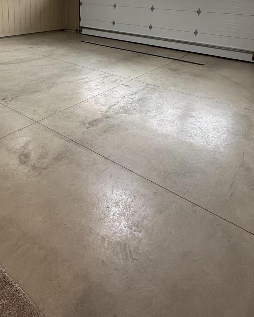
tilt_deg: -14.5
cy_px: 59
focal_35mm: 27
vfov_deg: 58.6
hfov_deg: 52.5
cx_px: 91
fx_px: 254
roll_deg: -2.4
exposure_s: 1/120
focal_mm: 2.22
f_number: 2.2
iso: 400
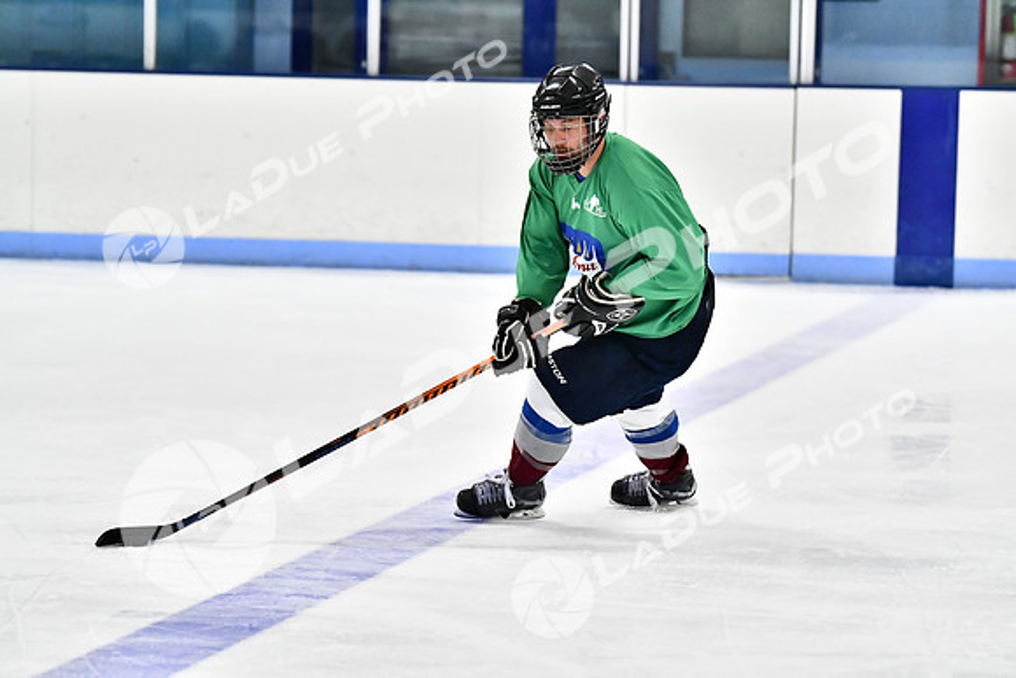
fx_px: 5081
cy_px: 339
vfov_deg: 7.6
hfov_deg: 11.4
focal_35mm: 180
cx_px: 508
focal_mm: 120
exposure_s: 1/1600
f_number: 2.8
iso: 8000
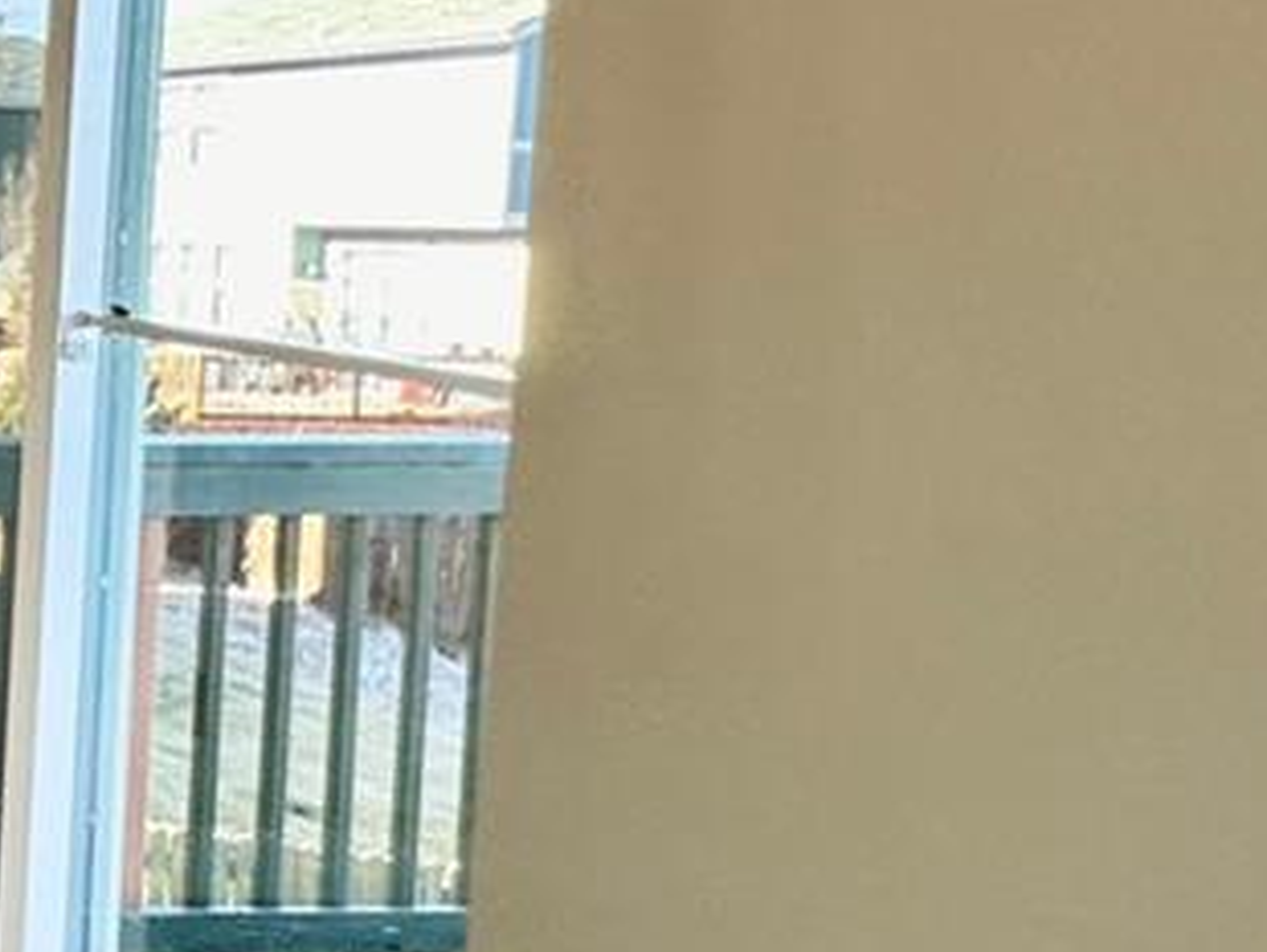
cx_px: -1300
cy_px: 392
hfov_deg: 18.5
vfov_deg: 22.6
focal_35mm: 65
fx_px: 2381
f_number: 2.2
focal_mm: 2.22
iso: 80
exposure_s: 1/120
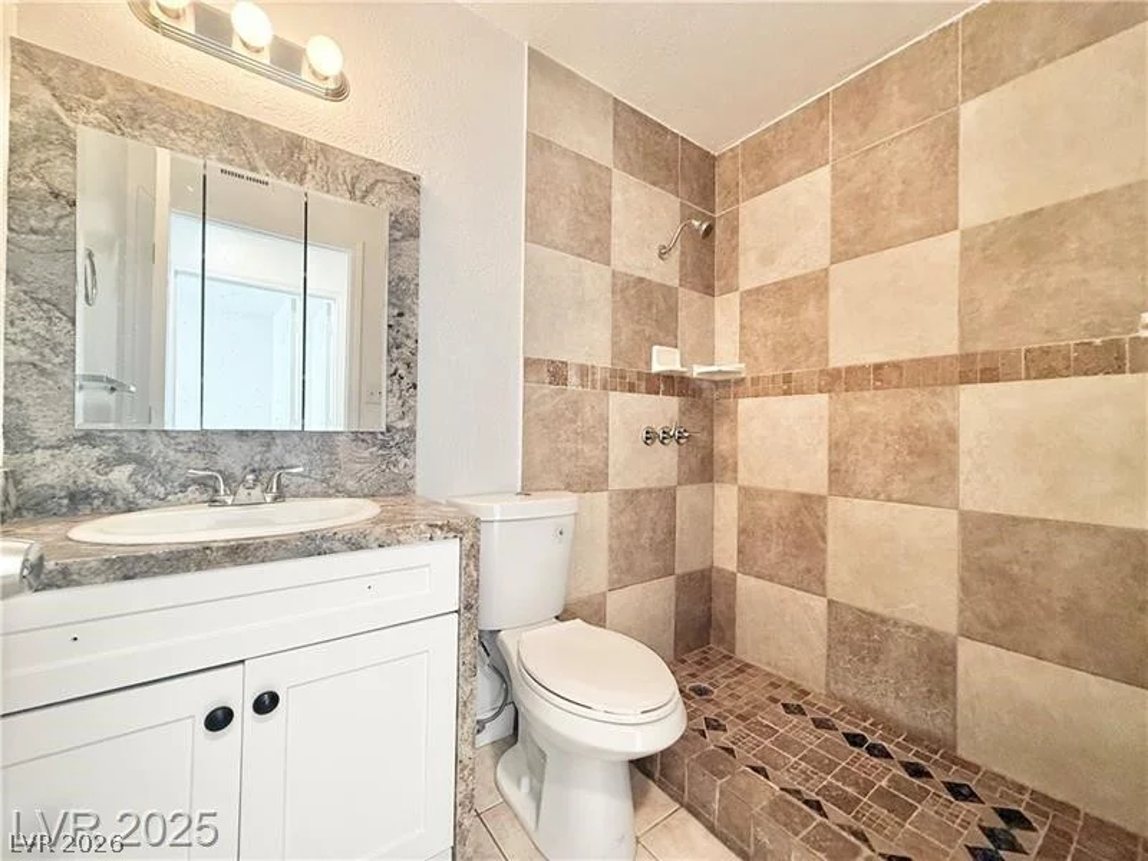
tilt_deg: +0.8
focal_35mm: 14
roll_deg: -0.9
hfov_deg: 102.1
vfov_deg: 85.7
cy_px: 430
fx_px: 464
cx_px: 574
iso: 320
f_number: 2.2
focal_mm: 2.22
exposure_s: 1/60
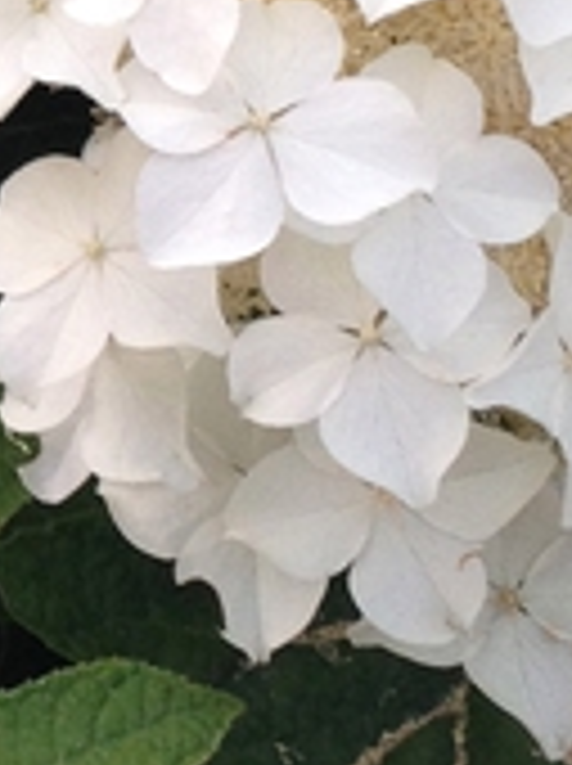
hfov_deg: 6.9
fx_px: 4661
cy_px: 81
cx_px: -446
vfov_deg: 9.4
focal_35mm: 211
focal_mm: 4.28
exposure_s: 1/60
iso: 64
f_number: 2.4
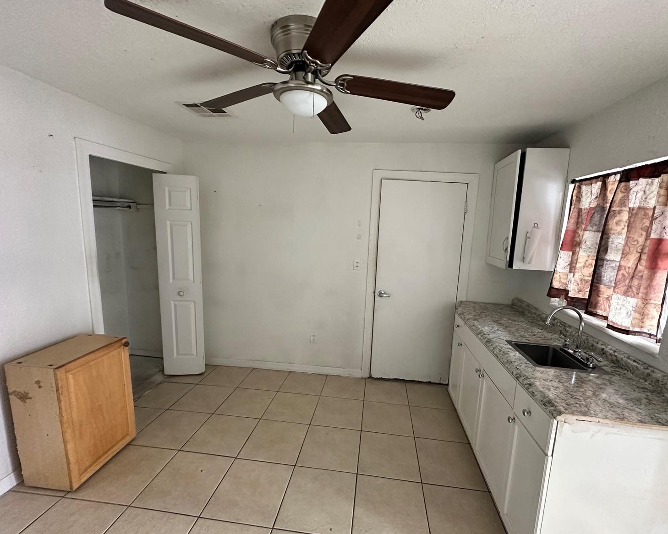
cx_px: 347
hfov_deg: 96.8
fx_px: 297
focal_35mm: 15
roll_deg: -3.5
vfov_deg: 84.0
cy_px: 270
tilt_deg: -8.5
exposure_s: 1/60
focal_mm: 2.22
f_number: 2.2
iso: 500
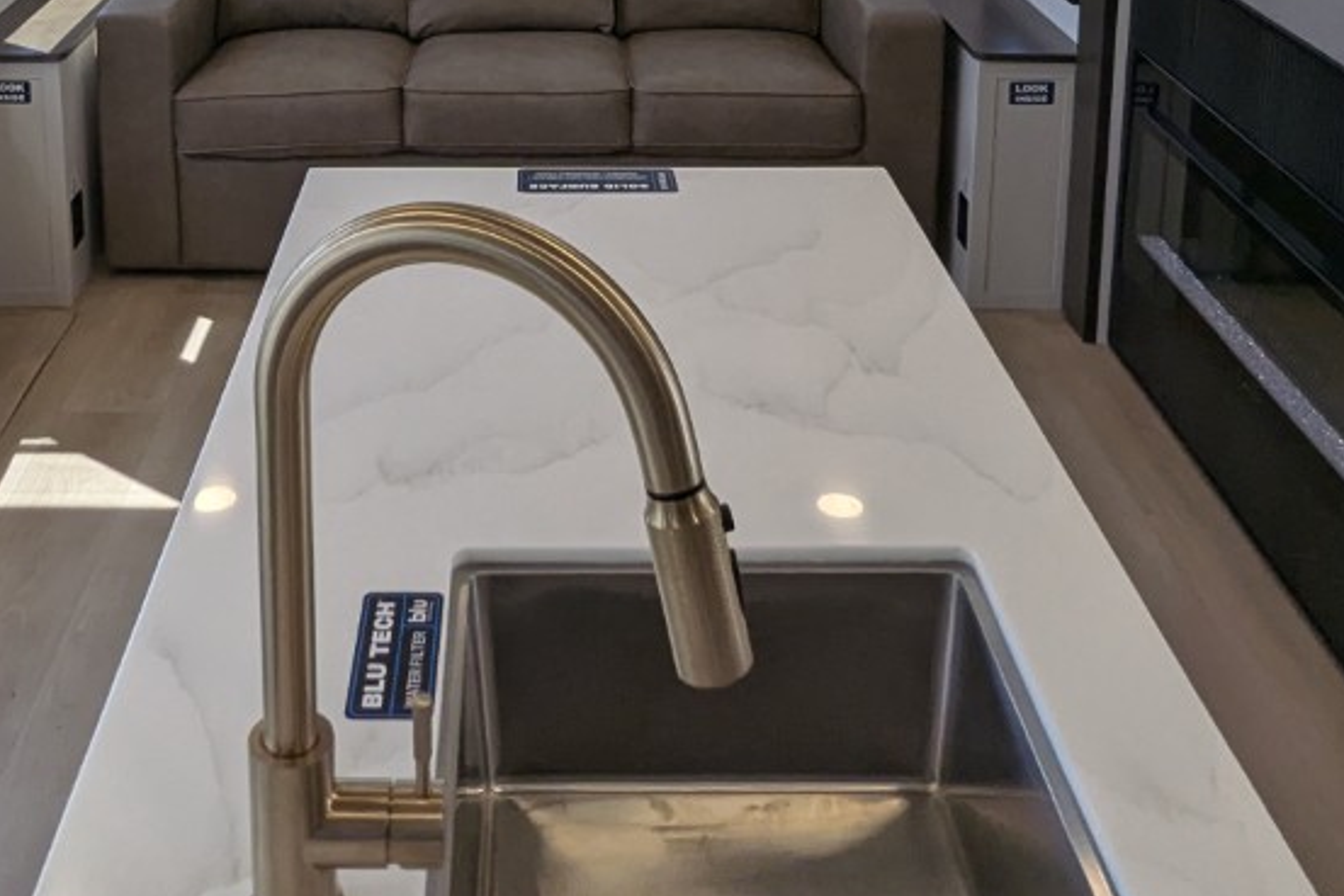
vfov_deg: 28.4
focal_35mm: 42
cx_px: 521
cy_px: -136
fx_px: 1568
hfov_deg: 46.1
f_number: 2.2
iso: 60
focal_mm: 2.35
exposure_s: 1/171
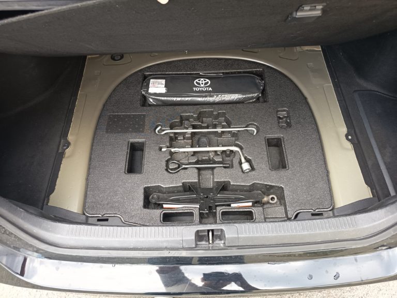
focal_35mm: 24
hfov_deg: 71.6
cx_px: 198
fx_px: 275
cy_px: 149
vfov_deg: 56.8
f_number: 1.7
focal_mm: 5.27
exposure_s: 1/50
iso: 221
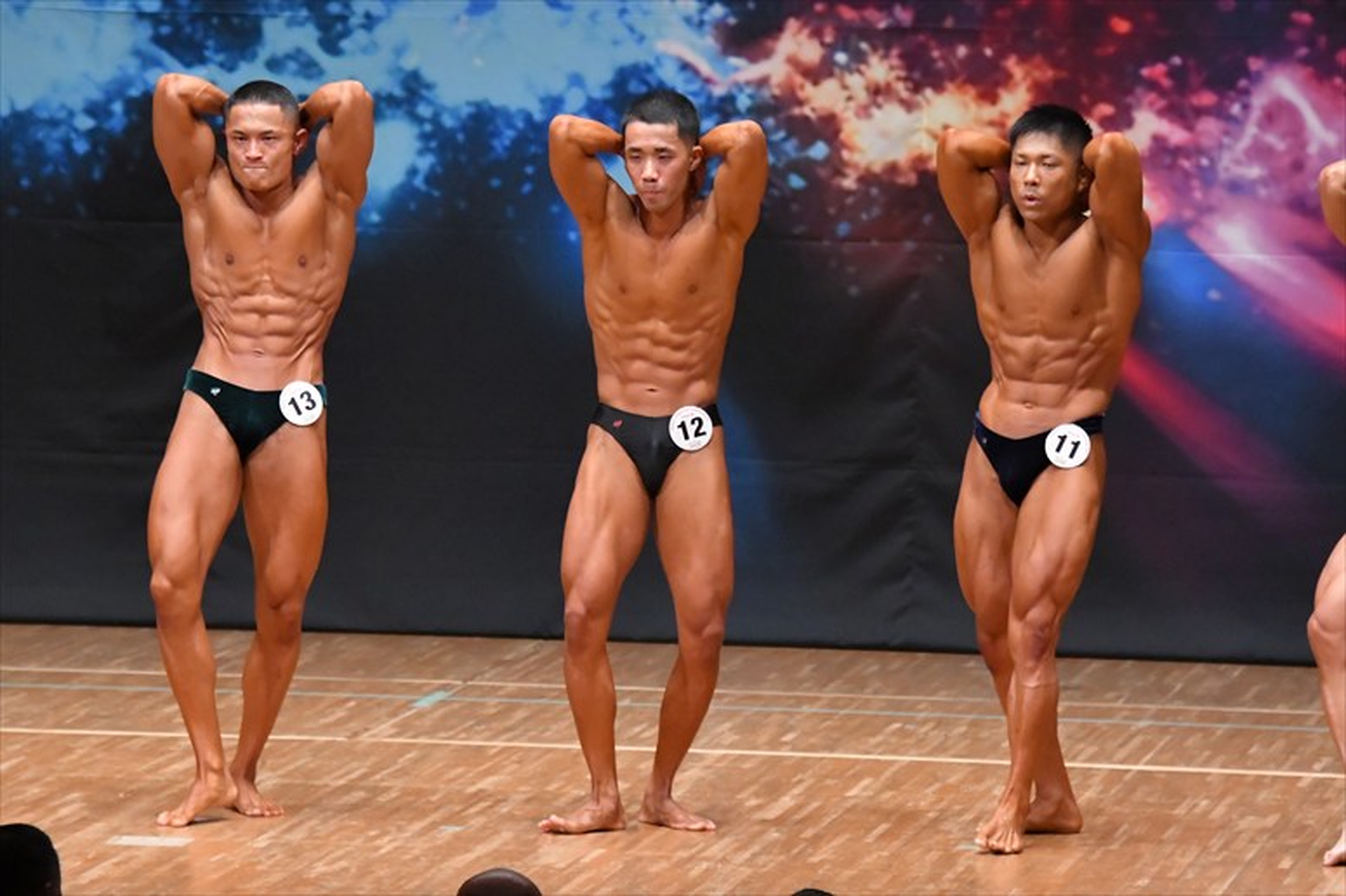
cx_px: 673
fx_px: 10090
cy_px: 448
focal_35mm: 270
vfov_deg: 5.1
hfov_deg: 7.6
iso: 8000
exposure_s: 1/400
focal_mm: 180
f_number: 5.6
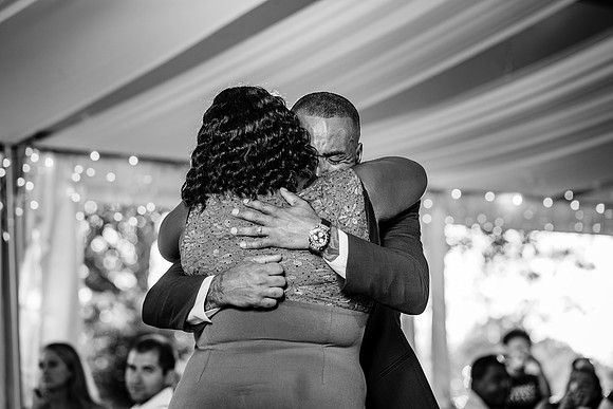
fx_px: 1976
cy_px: 204
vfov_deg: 11.8
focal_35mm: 116
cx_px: 306
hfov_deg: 17.6
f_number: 4
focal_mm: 116
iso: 320
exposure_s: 1/200
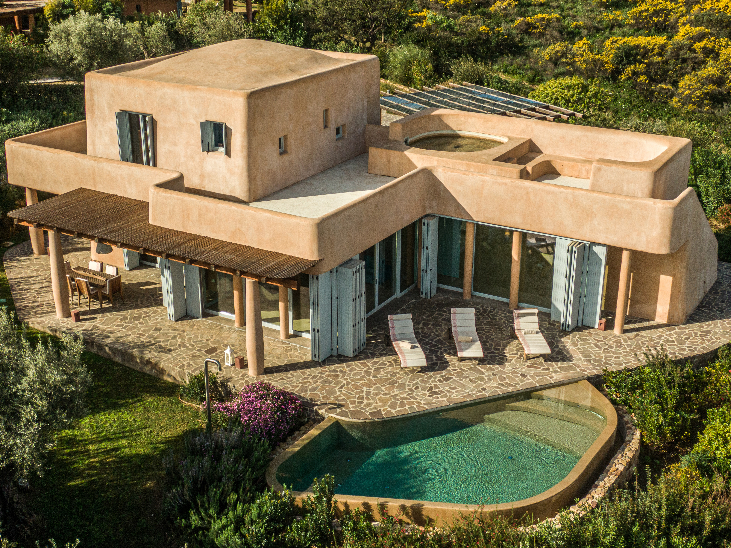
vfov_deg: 31.5
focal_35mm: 46
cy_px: 275
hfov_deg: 41.2
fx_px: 971
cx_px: 371
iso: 100
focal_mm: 7.88
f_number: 3.7
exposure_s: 1/1250
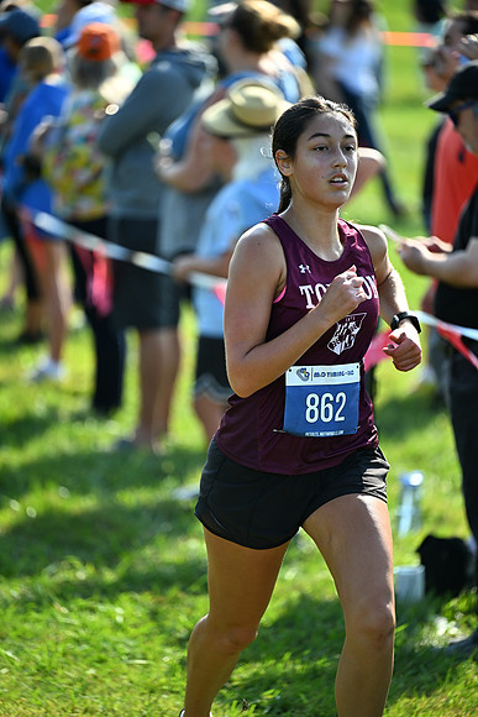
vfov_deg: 10.5
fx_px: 3881
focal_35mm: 195
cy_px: 358
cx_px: 239
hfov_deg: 7.0
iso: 500
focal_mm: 195
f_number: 2.8
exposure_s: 1/2500
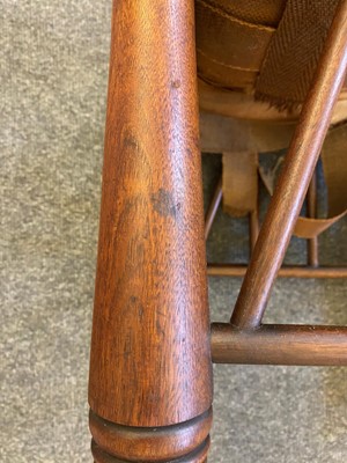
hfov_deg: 53.1
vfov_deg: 67.3
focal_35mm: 26
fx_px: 348
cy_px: 232
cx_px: 174
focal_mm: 4.25
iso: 500
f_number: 1.8
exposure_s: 1/33
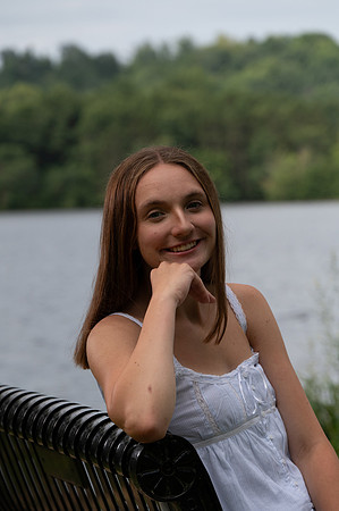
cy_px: 256
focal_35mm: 155
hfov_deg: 8.8
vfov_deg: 13.3
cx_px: 170
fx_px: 2194
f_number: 7.1
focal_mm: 155
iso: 1000
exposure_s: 1/2500
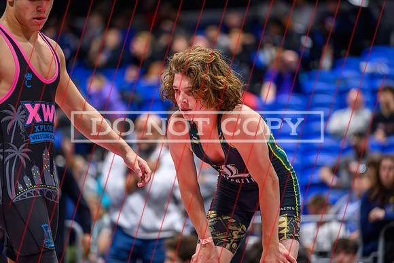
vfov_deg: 6.9
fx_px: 2189
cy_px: 132
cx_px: 197
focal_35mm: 200
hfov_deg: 10.3
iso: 4000
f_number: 2.8
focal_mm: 200
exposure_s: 1/800
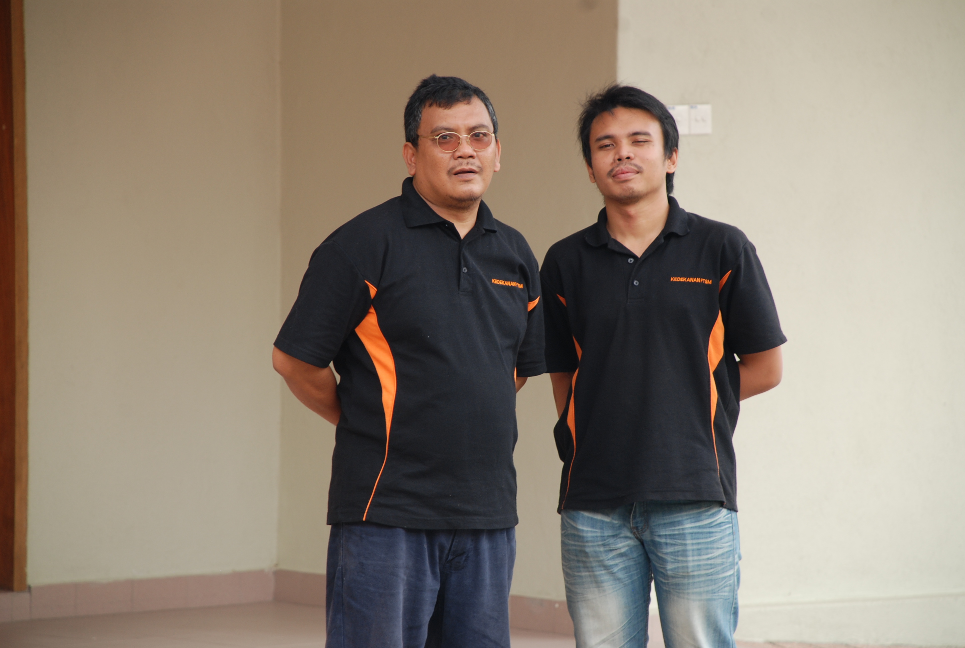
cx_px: 482
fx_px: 5439
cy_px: 324
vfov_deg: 6.8
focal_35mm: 202
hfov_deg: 10.1
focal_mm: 135
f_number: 5.6
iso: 200
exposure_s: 1/100
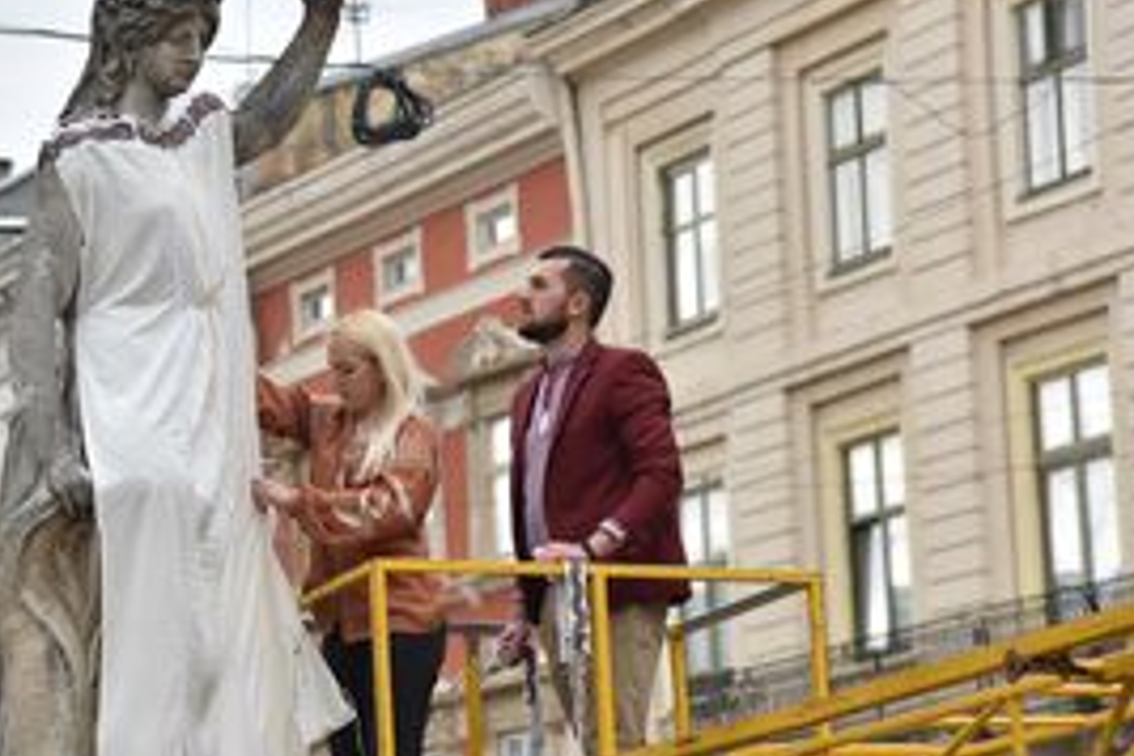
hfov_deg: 12.4
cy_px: 442
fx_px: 5197
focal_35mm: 165
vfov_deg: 8.3
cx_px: 263
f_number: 4.5
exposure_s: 1/1000
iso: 400
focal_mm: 98
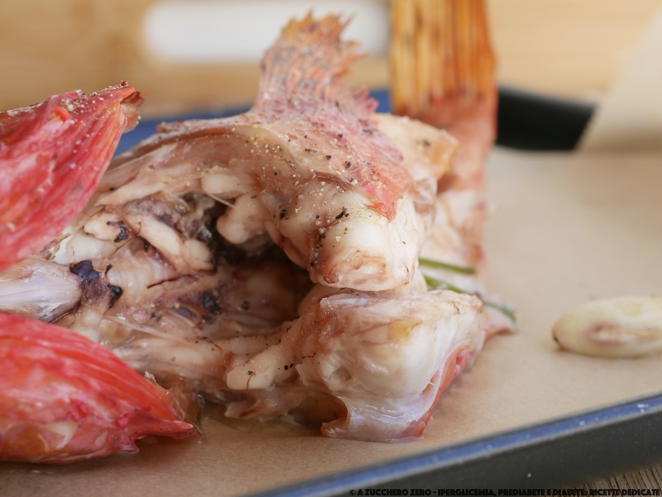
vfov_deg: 17.0
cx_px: 330
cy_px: 250
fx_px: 1664
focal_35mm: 87
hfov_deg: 22.5
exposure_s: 1/40
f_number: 5.6
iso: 200
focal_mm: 43
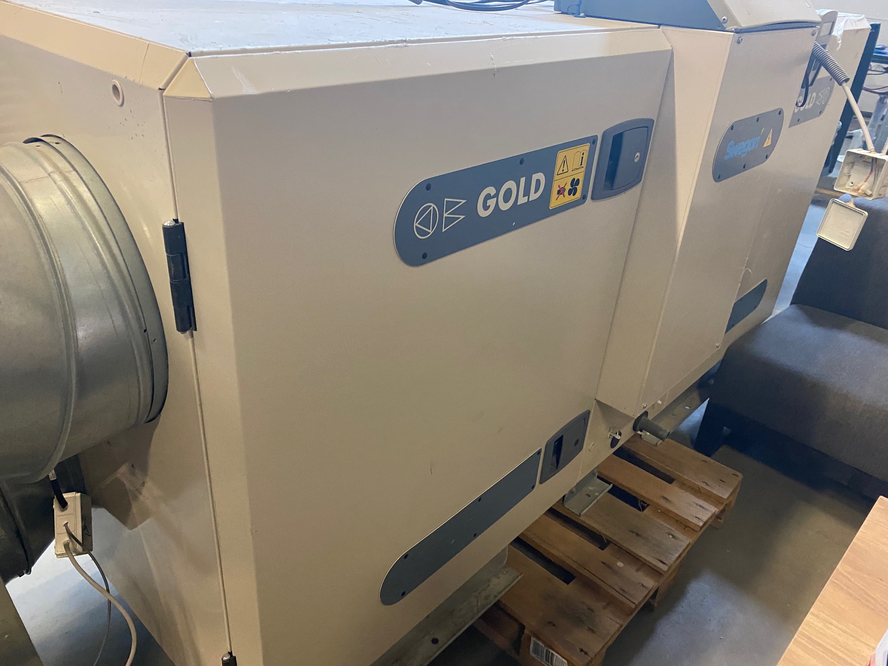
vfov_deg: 53.1
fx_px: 667
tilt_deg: -29.2
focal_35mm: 26
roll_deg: -1.1
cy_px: 333
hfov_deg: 67.3
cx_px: 444
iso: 400
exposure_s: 1/50
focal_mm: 4.25
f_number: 1.8
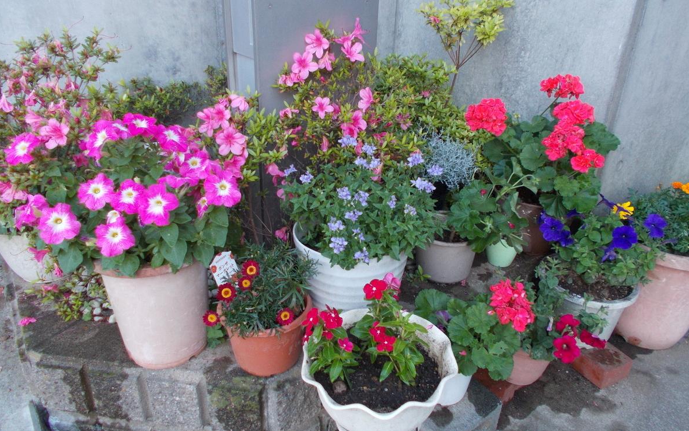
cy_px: 216
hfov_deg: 66.5
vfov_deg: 44.5
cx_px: 348
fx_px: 526
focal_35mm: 28
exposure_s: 1/25
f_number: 3.2
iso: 140
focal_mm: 4.6
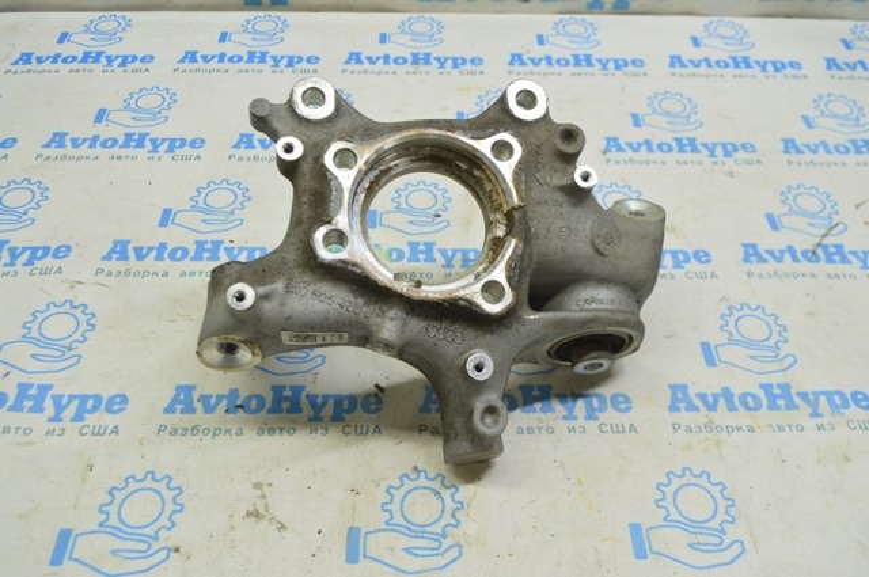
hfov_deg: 57.3
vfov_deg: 39.9
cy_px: 288
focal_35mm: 33
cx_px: 434
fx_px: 796
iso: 400
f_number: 5.6
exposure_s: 1/20
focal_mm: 22
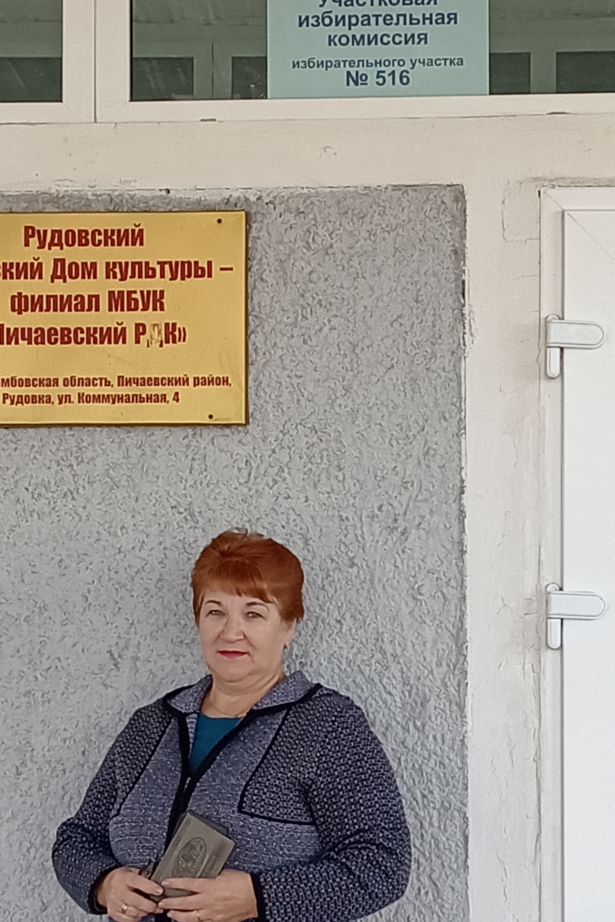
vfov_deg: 23.1
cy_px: 460
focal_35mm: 88
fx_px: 2255
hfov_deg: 15.5
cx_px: 286
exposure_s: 1/100
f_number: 1.8
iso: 118
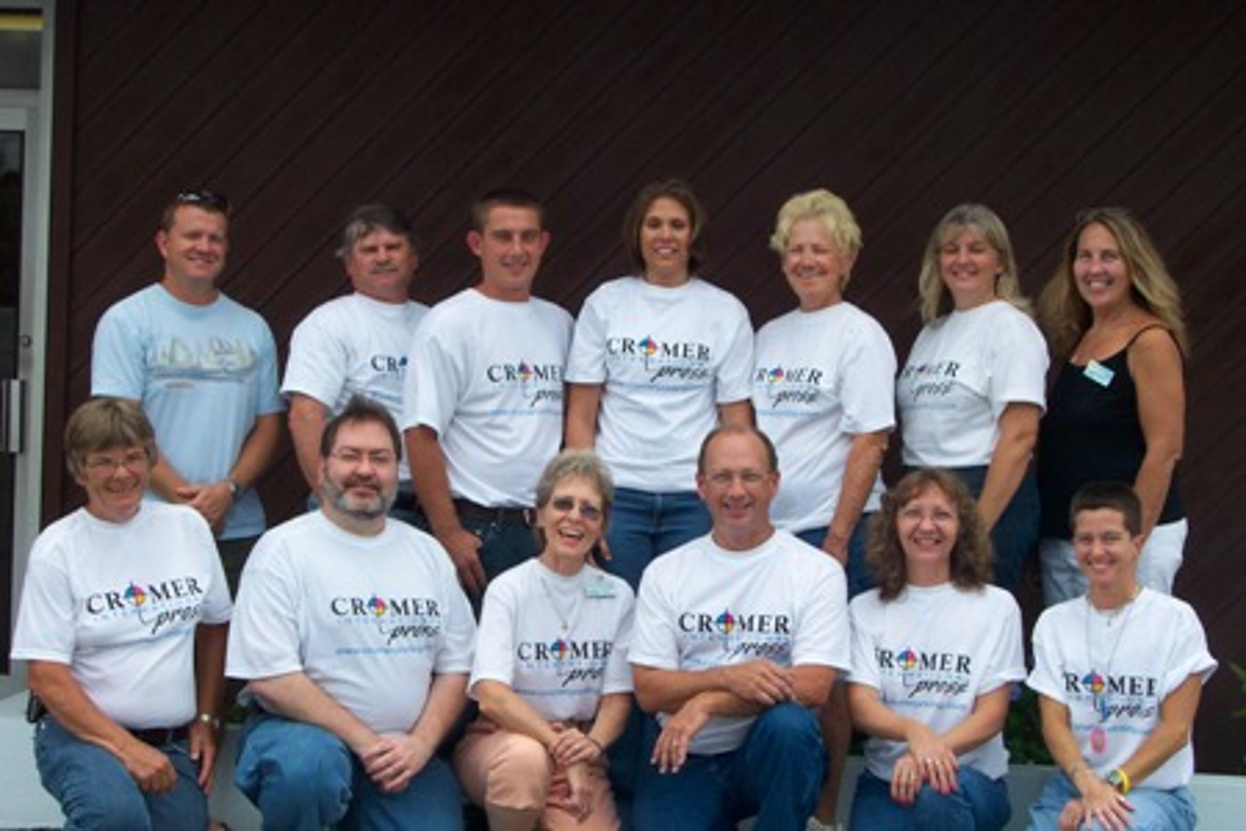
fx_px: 2180
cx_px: 623
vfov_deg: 21.6
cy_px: 416
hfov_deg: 31.9
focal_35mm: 63
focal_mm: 13.3
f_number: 6.7
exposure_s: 1/350
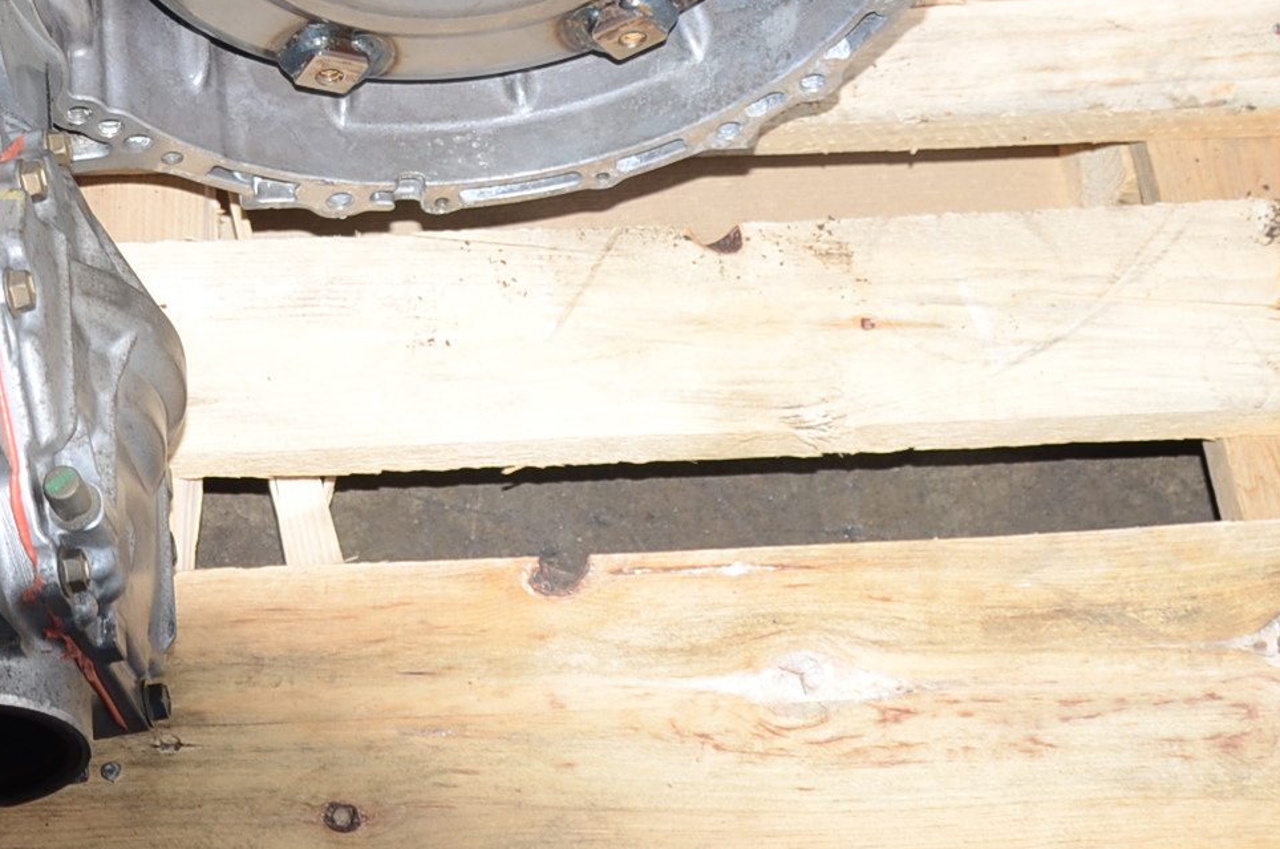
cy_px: -182
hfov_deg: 21.5
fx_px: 3265
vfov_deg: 14.3
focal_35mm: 92
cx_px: 54
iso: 100
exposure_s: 1/100
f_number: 4.5
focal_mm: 24
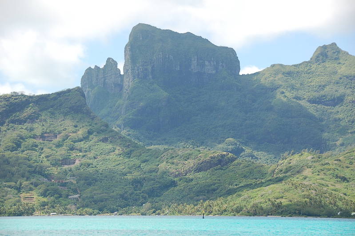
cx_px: 178
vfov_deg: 11.4
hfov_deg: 17.1
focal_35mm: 120
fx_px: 1182
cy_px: 118
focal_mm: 80
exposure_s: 1/500
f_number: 5.6
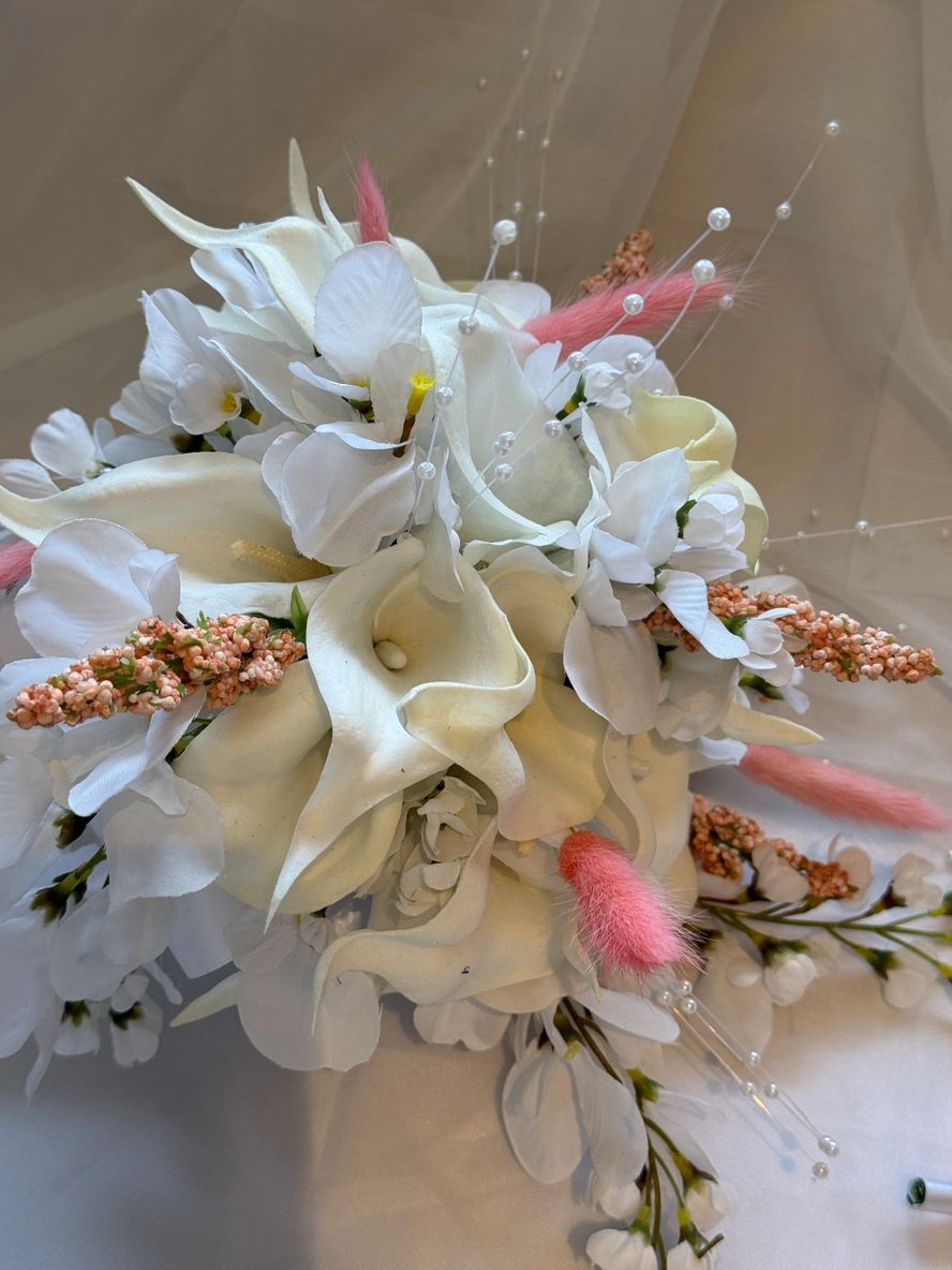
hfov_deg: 30.3
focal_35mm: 48
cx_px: 476
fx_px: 1760
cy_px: 635
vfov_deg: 39.7
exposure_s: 1/60
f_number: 1.78
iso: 50
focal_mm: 6.76
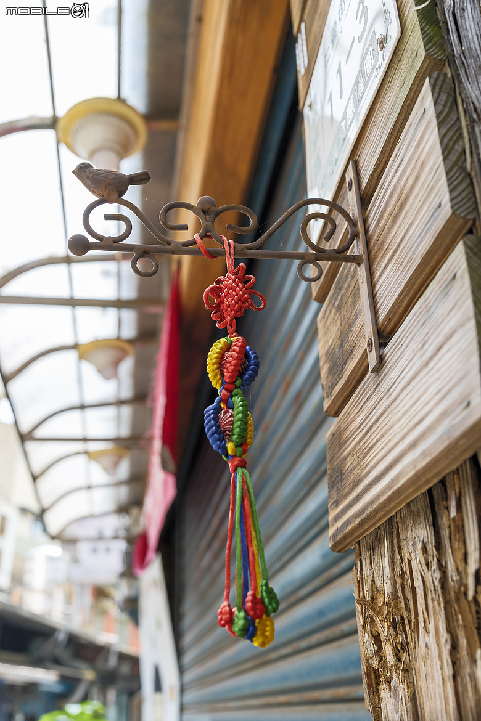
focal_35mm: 35
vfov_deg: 54.4
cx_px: 240
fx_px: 701
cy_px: 360
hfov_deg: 37.9
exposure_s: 1/250
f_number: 5.6
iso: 400
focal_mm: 35
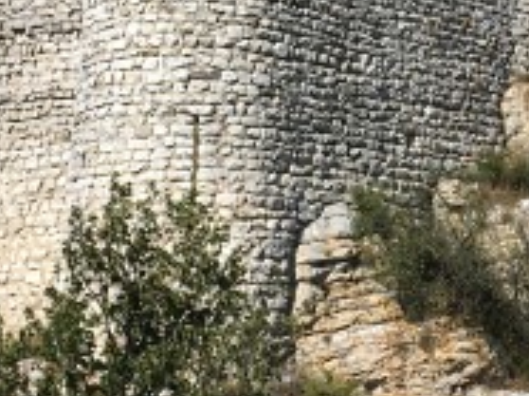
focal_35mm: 100
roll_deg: -1.2
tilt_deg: +13.8
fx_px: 1526
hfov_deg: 19.6
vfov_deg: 14.6
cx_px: 327
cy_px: 17
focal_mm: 4.15
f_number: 2.2
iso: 25
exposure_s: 1/2404
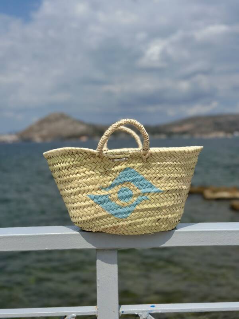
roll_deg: +1.2
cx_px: 120
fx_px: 442
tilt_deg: -2.6
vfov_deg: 39.7
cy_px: 160
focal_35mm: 48
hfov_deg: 30.3
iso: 100
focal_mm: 6.86
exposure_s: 1/18868
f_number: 1.78
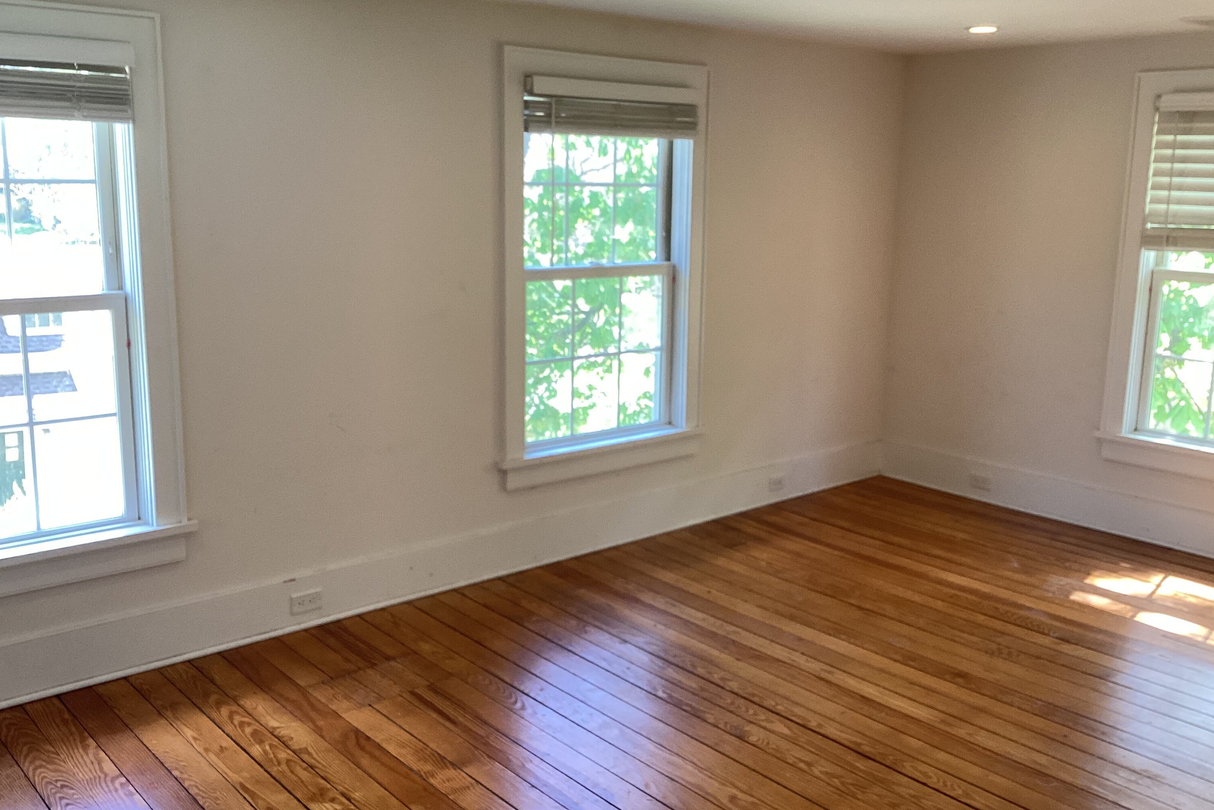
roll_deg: -0.2
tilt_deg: -11.1
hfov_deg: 57.2
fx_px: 1113
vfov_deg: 40.0
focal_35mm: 33
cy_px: 402
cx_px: 604
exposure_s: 1/60
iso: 100
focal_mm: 3.3
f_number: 2.4
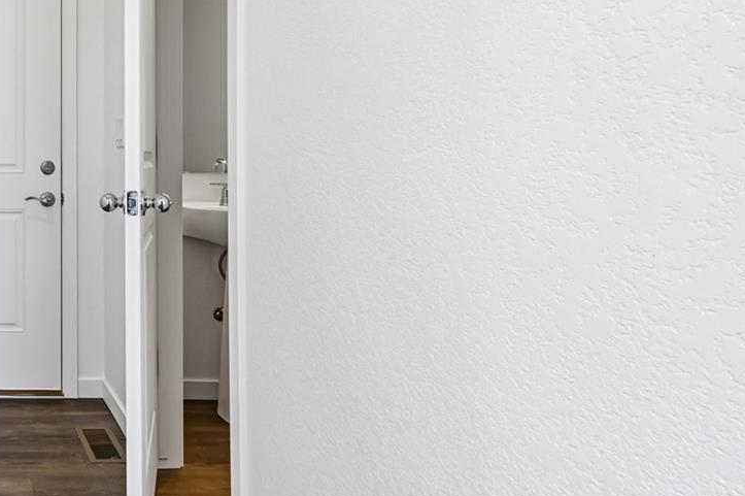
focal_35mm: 31
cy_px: 153
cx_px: -44
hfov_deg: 47.0
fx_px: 641
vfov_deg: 41.5
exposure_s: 1/15
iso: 280
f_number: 11
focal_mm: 14
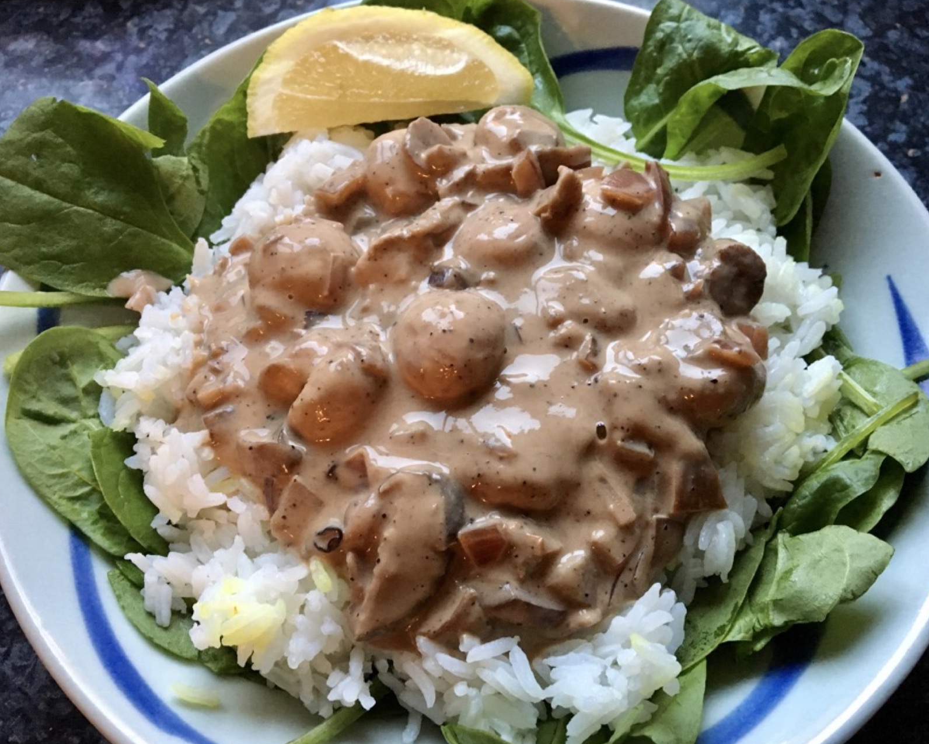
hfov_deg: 55.7
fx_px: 880
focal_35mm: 32
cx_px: 469
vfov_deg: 45.8
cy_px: 378
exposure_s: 1/17
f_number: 2.2
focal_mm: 4.15
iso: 200
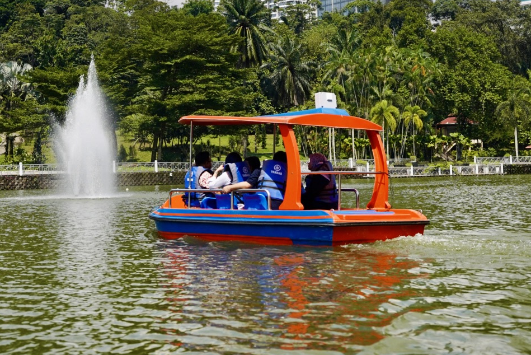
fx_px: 930
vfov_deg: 21.4
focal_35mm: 63
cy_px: 91
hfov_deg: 31.9
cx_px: 279
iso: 400
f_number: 3.2
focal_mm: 37
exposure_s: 1/8000
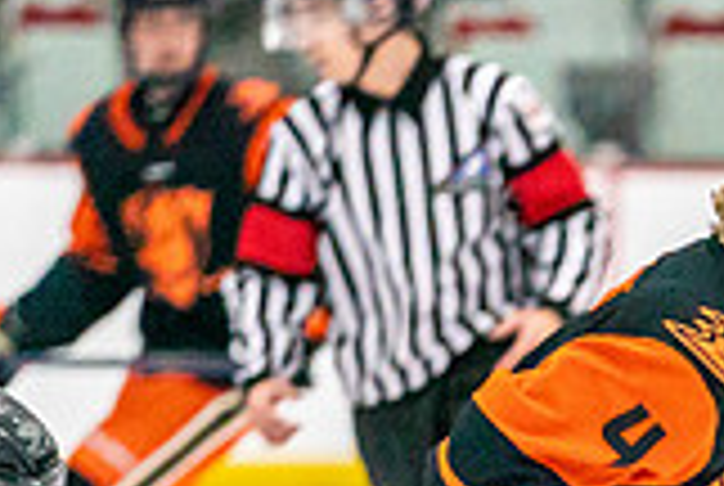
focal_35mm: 924
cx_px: 814
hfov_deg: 2.2
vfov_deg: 1.5
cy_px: 1064
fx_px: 18617
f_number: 2.8
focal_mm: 200
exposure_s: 1/1250
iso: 3200
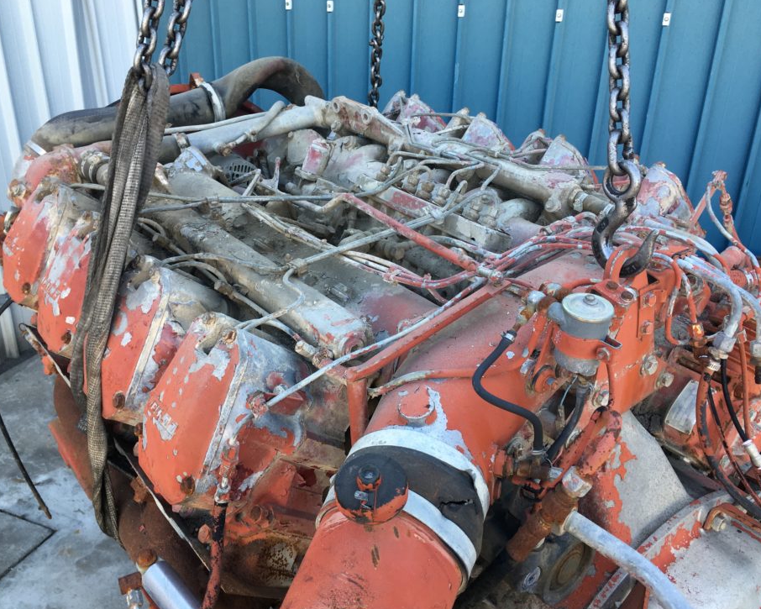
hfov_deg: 55.6
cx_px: 367
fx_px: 721
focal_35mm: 32
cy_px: 304
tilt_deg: -24.4
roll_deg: -1.0
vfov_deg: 45.8
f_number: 2.2
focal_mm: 4.15
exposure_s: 1/100
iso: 25
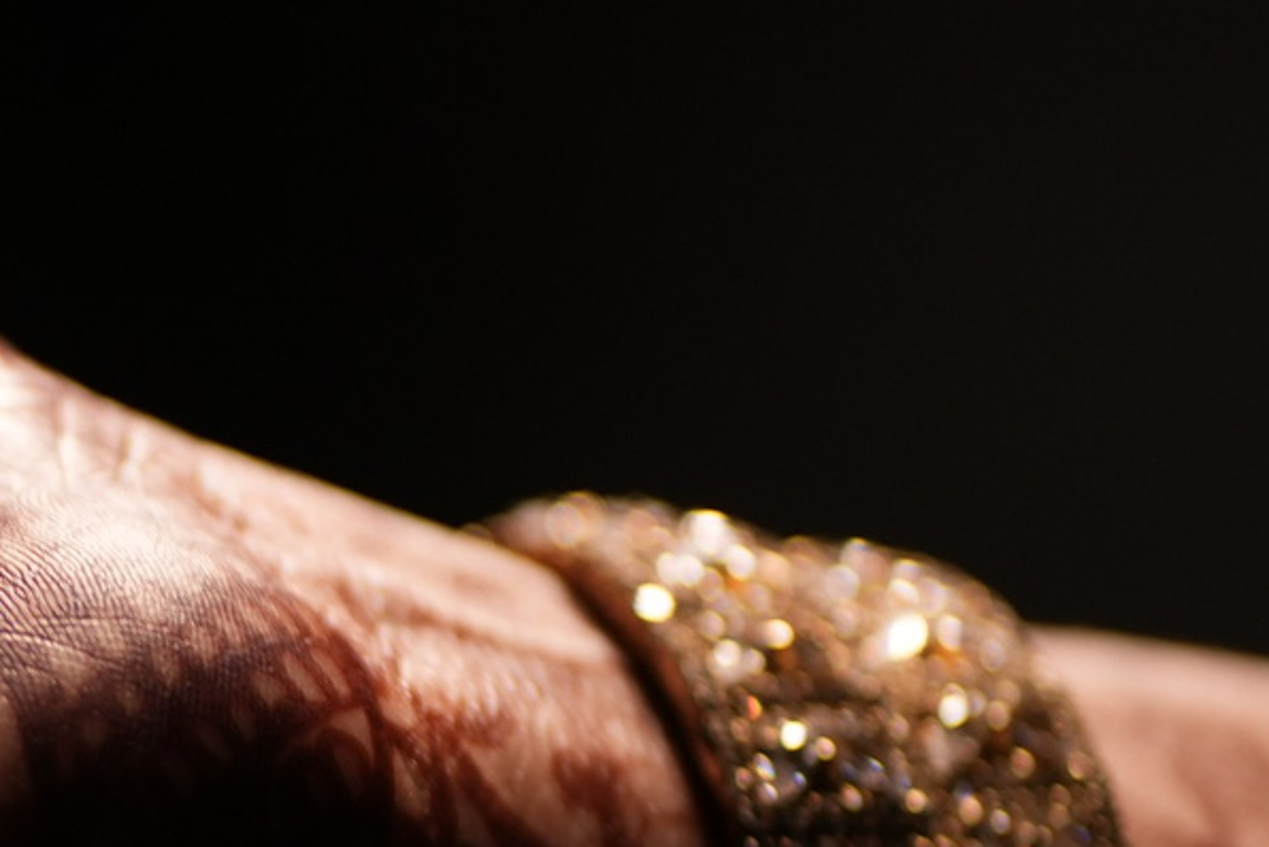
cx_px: -1045
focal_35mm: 365
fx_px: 12872
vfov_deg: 3.8
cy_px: 559
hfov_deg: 5.5
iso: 200
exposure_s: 1/200
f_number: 1.8
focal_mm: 85
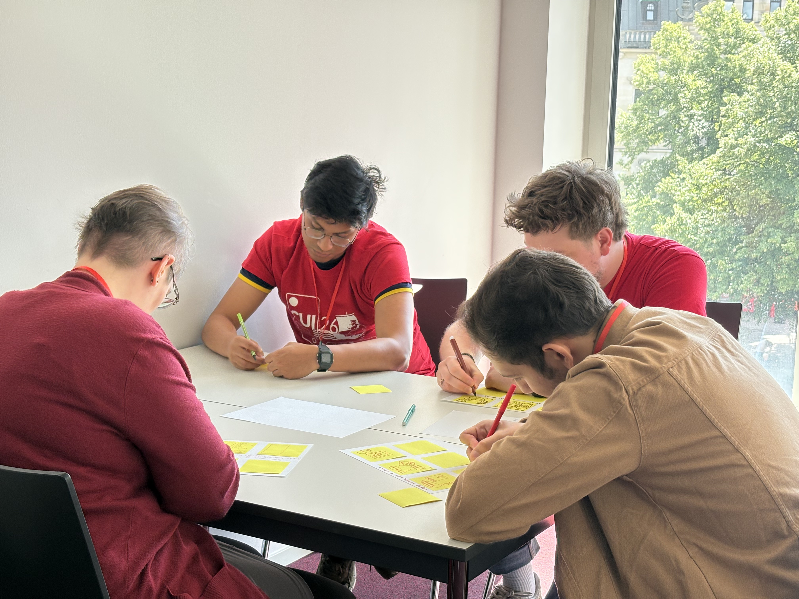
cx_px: 400
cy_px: 300
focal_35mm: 52
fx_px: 1200
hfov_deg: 36.8
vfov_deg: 28.0
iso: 40
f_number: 1.6
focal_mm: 5.96
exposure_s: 1/121
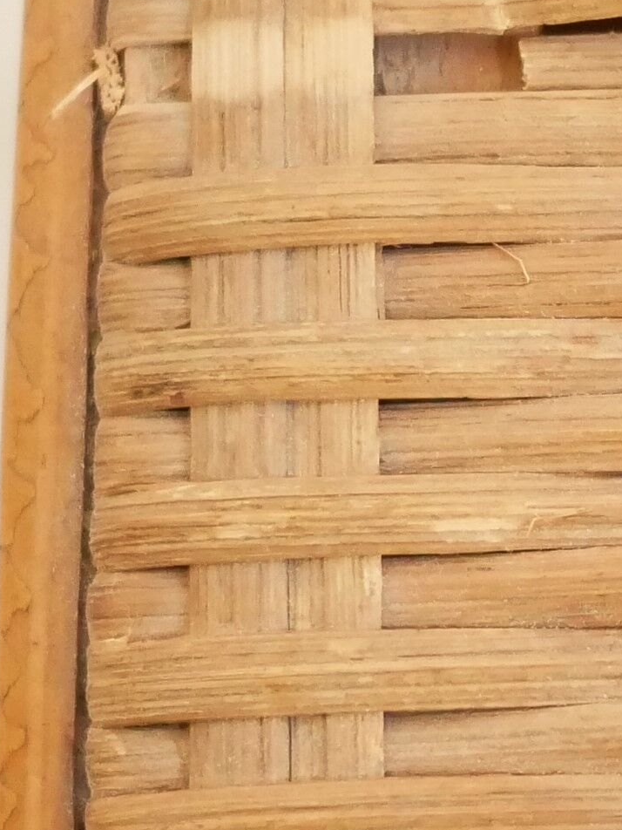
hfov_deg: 7.6
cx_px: 850
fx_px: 4624
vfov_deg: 10.2
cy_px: 365
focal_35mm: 193
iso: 2500
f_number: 1.7
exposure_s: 1/60
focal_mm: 20
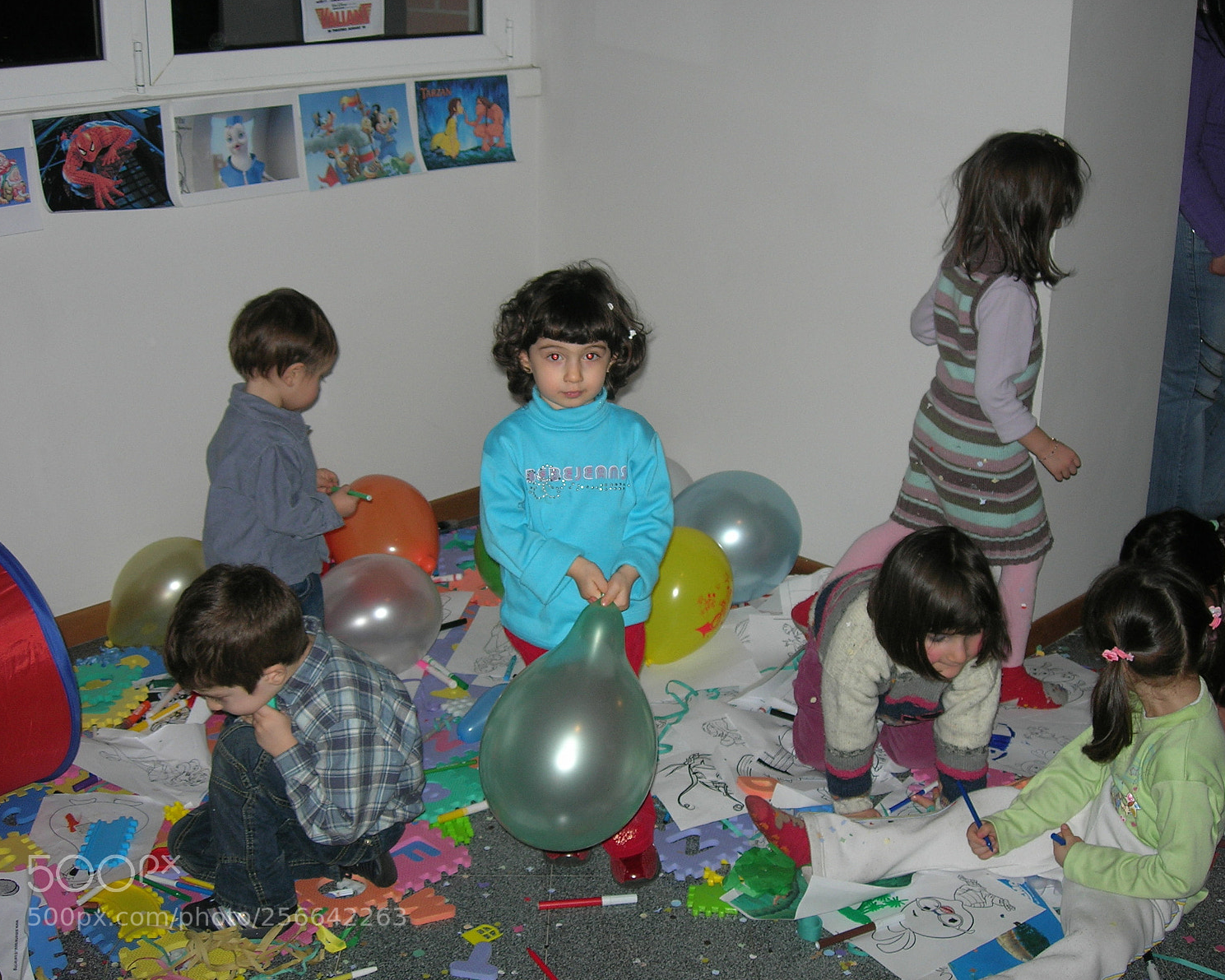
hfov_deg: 42.9
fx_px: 1559
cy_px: 488
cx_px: 634
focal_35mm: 43
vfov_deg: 34.9
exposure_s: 1/60.1
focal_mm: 8.5
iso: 64
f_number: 2.9
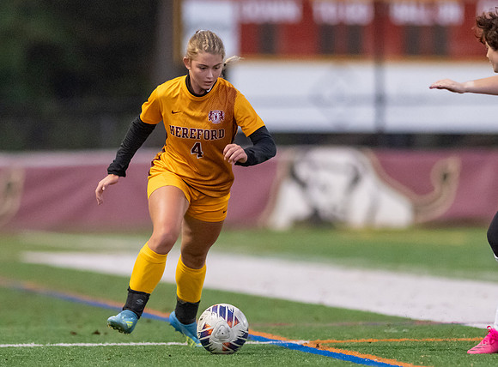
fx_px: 8273
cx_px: 185
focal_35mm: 578
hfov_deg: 3.4
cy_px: 201
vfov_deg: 2.5
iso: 9000
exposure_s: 1/1000
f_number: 2.8
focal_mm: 300
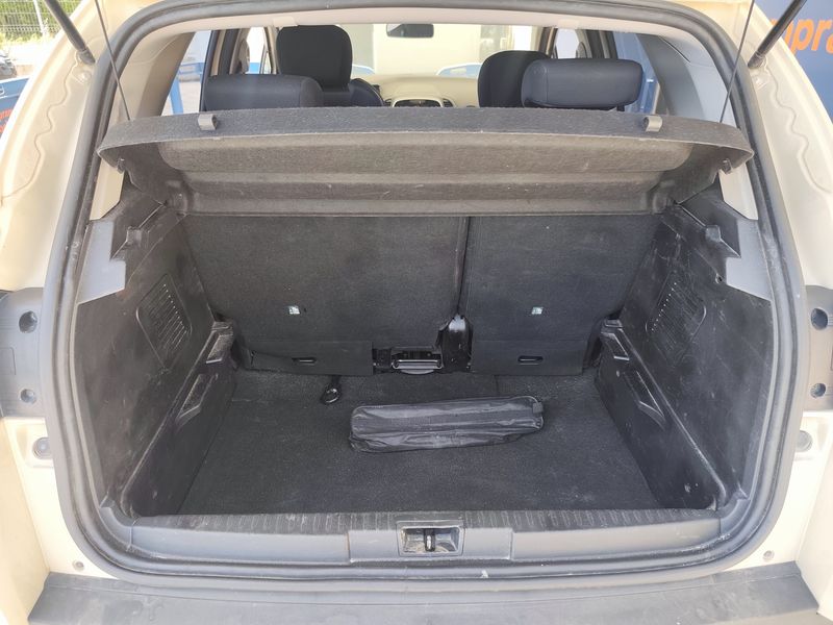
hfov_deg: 73.9
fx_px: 553
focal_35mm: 23
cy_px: 312
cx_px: 416
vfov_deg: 58.9
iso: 50
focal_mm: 6.19
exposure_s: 1/105
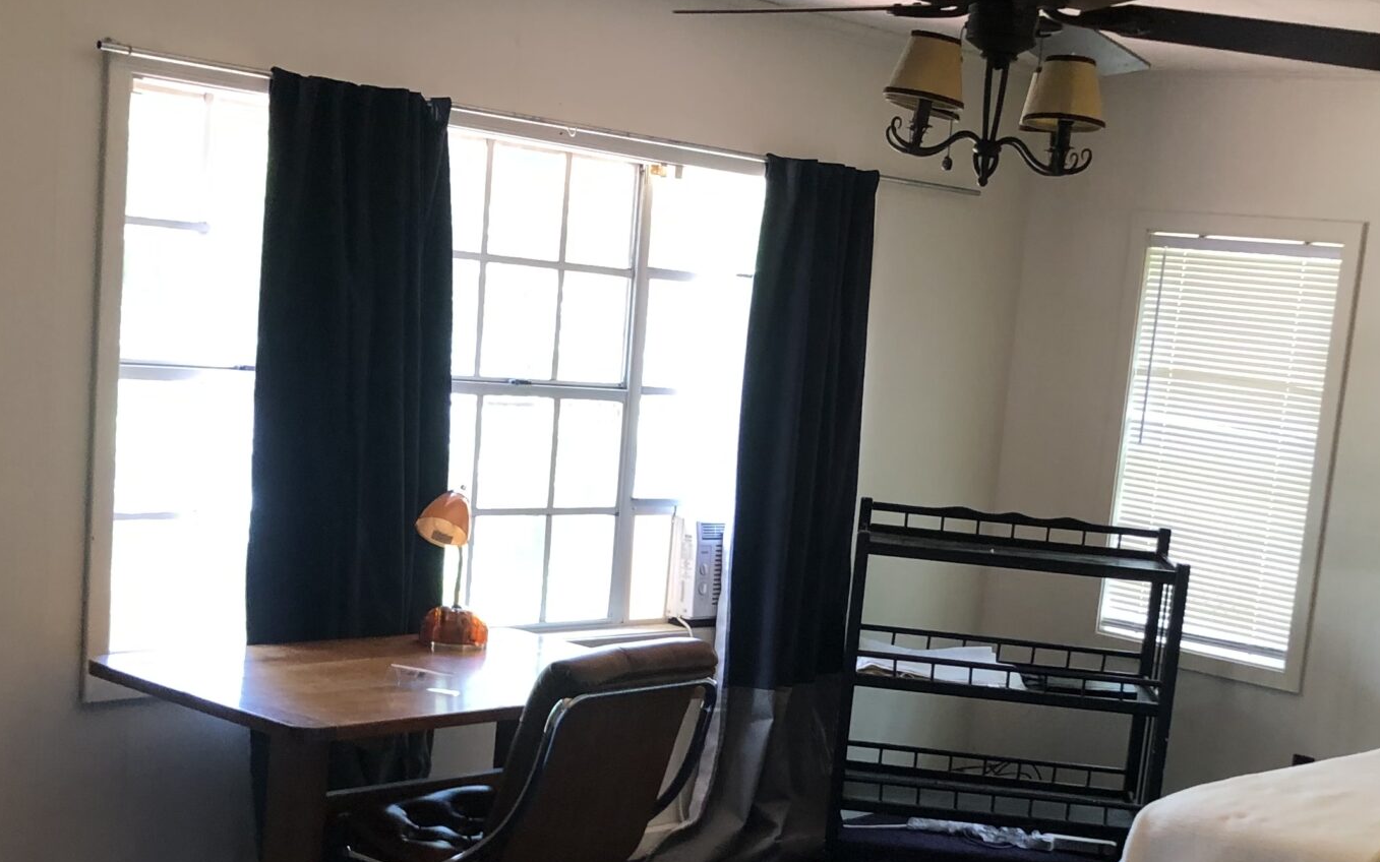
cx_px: 906
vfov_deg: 22.8
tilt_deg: -7.6
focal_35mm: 56
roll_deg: -5.8
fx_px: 2106
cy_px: 696
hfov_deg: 36.0
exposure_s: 1/17
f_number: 1.8
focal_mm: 3.99
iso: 40
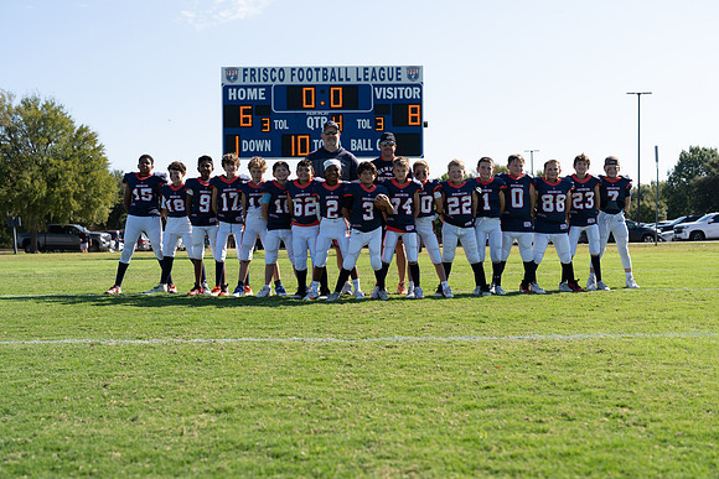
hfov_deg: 39.6
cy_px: 240
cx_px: 360
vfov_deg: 27.0
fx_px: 999
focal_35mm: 50
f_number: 3.5
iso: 100
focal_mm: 50
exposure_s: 1/800
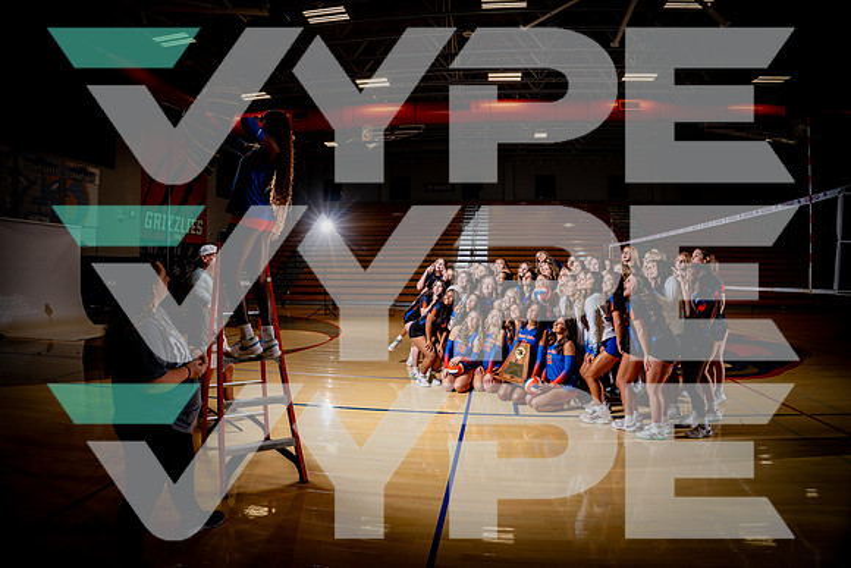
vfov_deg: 62.0
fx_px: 473
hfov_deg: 84.0
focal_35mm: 20
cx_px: 426
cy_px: 284
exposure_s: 1/250
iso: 250
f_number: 7.1
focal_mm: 20
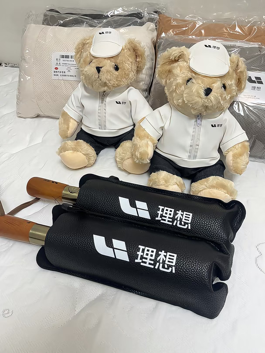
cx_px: 132
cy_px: 176
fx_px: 266
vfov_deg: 67.3
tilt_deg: -43.1
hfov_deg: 53.0
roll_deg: +2.8
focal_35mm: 26
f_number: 1.6
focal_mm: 5.1
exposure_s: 1/83
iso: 125
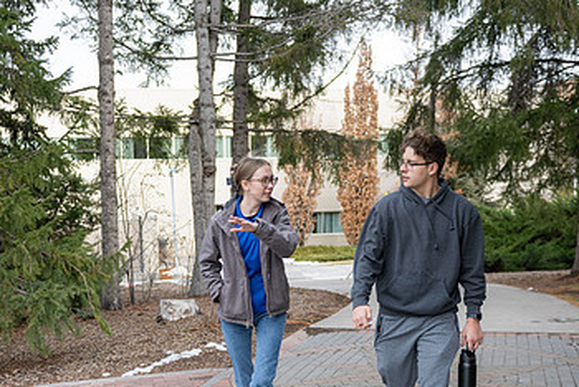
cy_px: 302
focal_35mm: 48
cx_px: 237
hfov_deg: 40.9
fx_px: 773
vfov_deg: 27.6
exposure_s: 1/1000
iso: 400
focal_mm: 29
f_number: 2.8
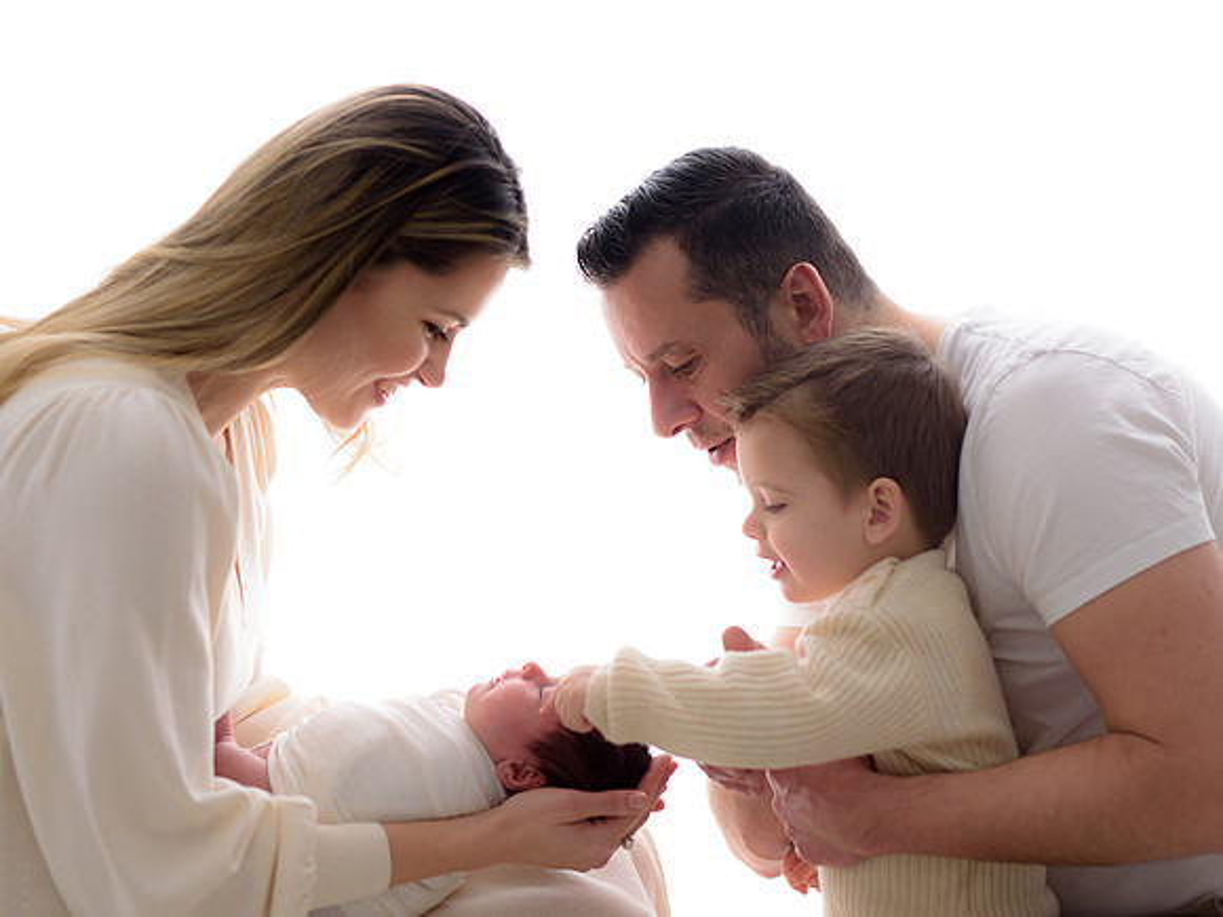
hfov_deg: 27.8
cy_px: 473
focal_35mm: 70
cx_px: 610
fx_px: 2472
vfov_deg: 21.0
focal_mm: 50
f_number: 2
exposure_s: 1/160
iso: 100
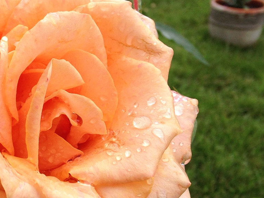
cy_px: 131
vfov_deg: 21.2
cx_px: 4
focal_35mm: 69
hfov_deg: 26.7
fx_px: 526
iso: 50
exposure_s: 1/266
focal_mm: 4.12
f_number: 2.4
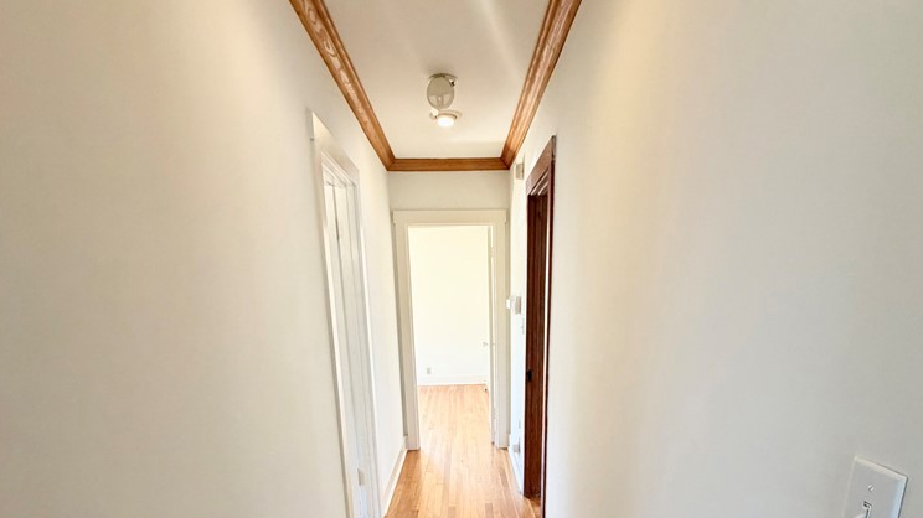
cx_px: 469
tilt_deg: -15.1
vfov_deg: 49.5
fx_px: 514
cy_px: 434
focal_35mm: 21
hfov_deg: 83.9
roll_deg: +0.6
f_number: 2.2
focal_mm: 2.22
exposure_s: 1/60
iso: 320
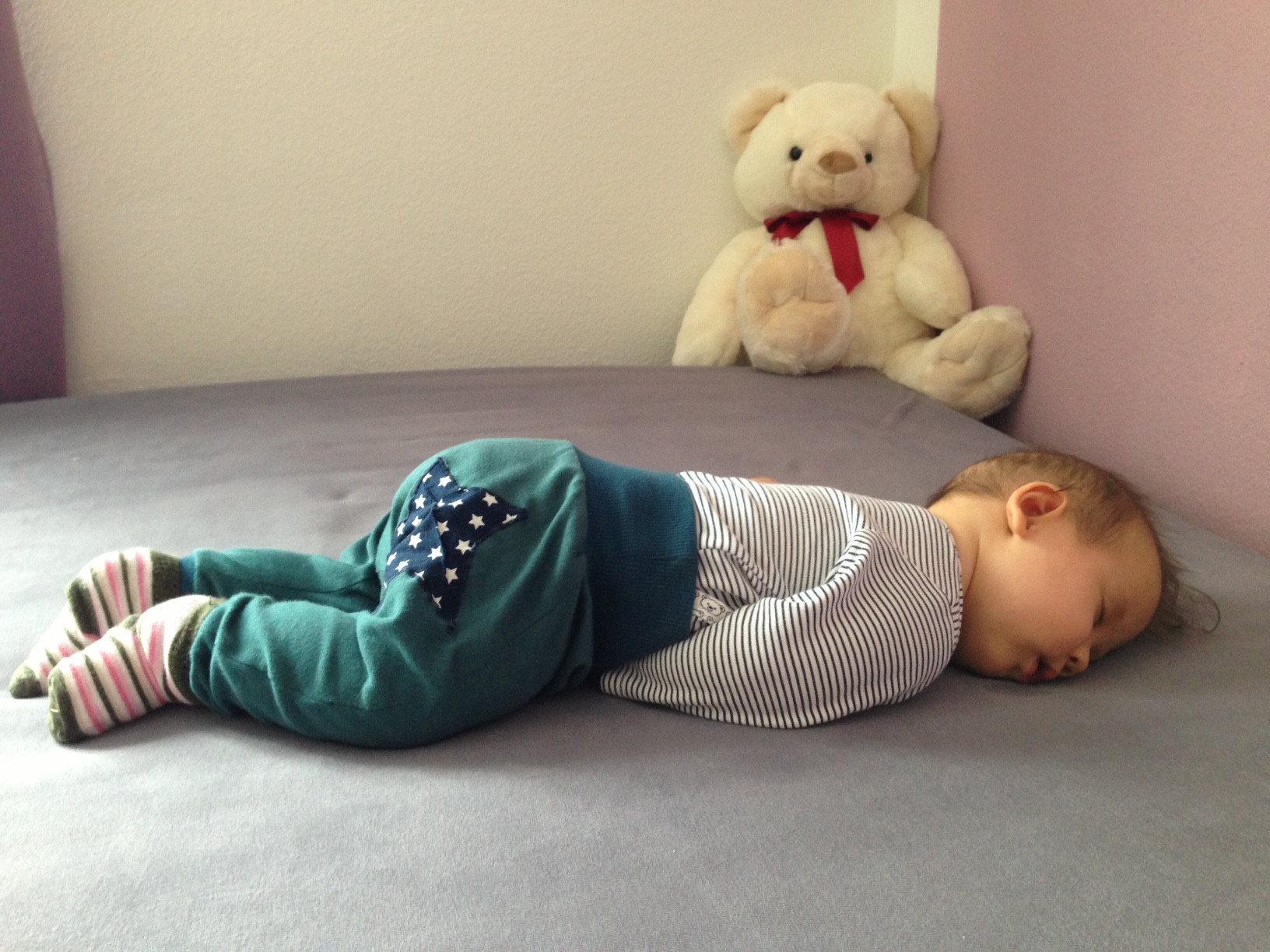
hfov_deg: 55.4
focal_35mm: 33
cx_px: 635
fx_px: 1211
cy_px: 476
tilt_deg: -17.5
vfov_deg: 42.9
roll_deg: +0.0
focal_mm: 4.13
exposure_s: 1/20
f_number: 2.4
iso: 160
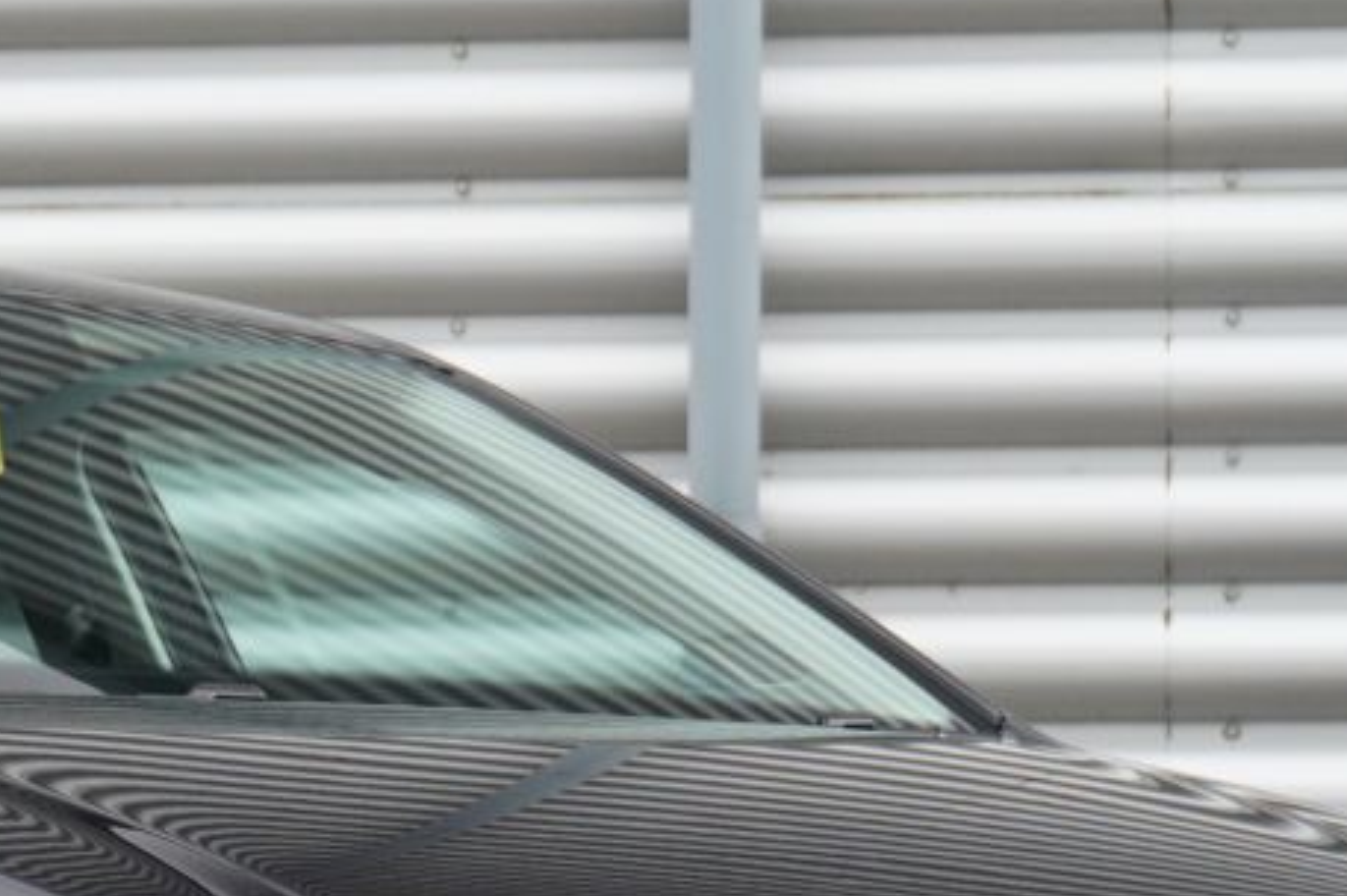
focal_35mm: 210
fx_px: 7852
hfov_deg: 9.7
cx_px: 24
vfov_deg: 6.5
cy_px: 1123
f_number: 5.6
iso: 800
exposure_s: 1/160
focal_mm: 40
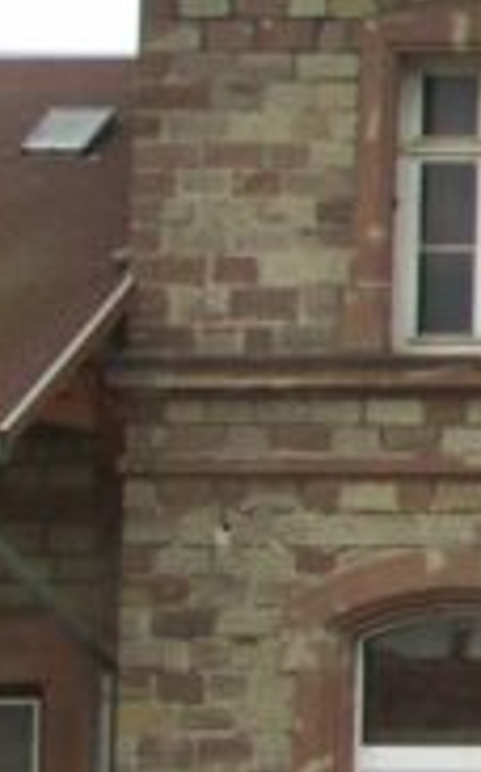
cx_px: 2148
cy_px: 371
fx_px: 6728
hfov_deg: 3.8
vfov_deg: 6.6
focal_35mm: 320
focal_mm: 8.9
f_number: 3.2
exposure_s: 1/125
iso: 80
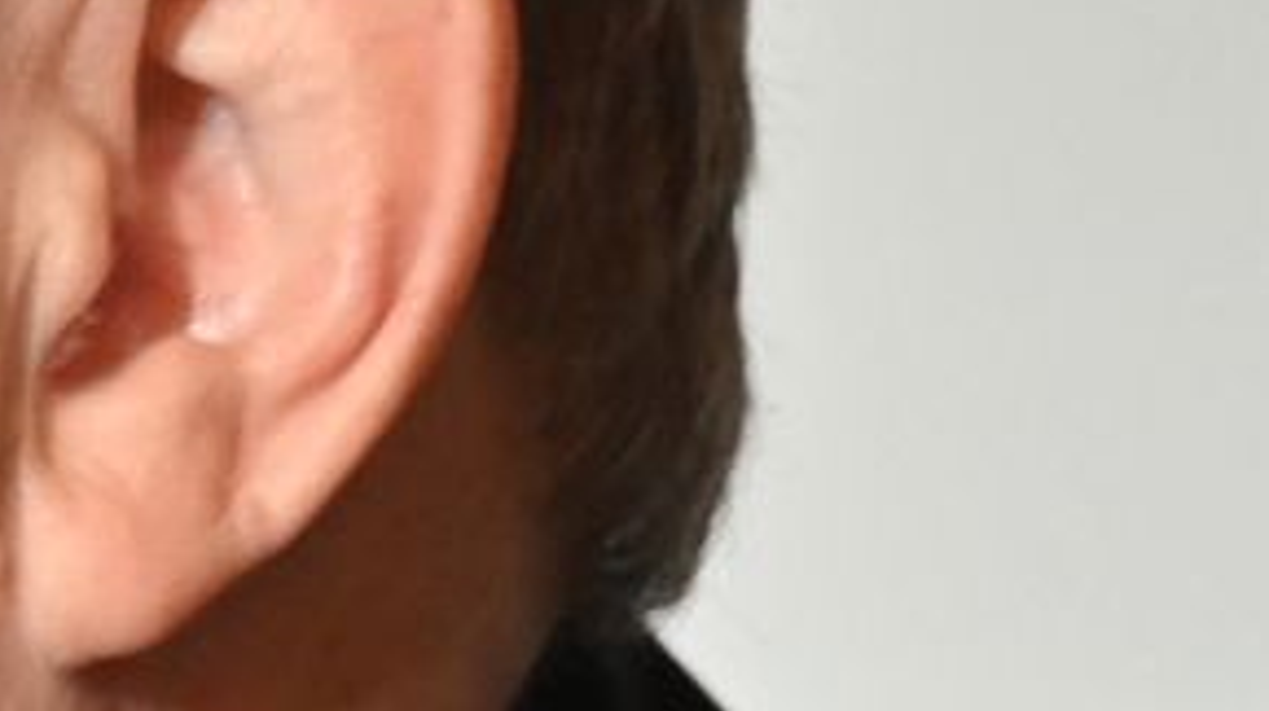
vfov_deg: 0.4
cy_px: 645
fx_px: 93735
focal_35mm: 2788
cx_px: -1269
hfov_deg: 0.8
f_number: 5.6
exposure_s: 1/125
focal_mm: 400
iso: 2000
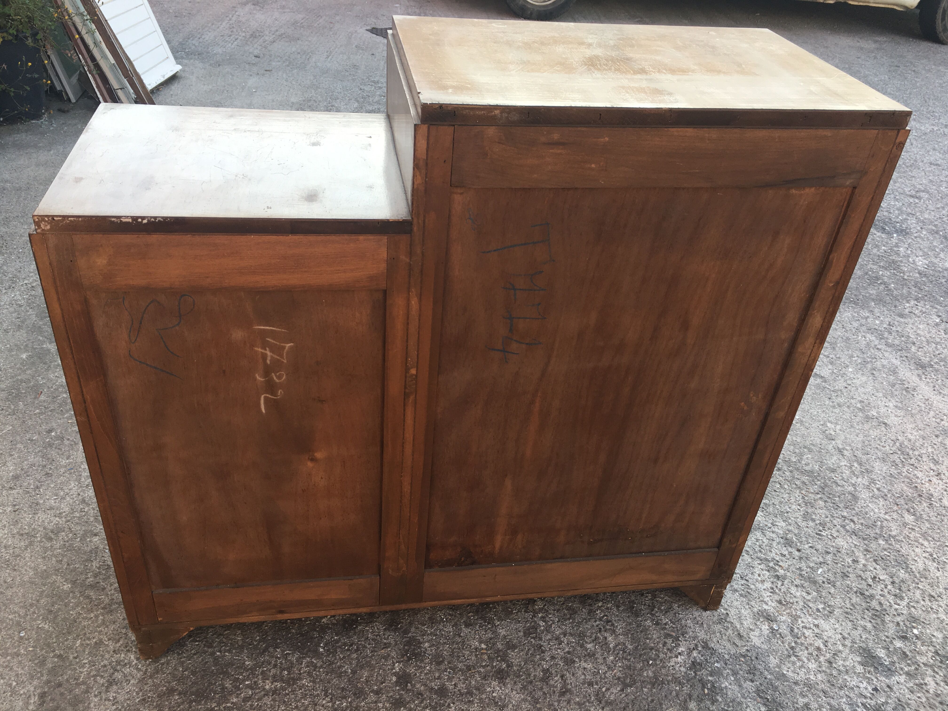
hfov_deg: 61.7
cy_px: 356
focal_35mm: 29
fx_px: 794
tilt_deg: -34.2
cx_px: 474
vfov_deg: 48.2
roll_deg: -5.4
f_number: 2.2
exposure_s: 1/214
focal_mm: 4.15
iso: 25
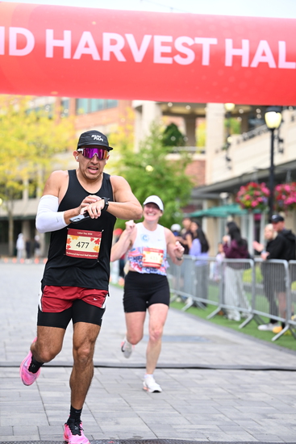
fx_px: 1011
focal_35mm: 82
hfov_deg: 16.7
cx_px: 148
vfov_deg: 24.8
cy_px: 222
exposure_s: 1/1600
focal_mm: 82
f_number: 2.8
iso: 1000
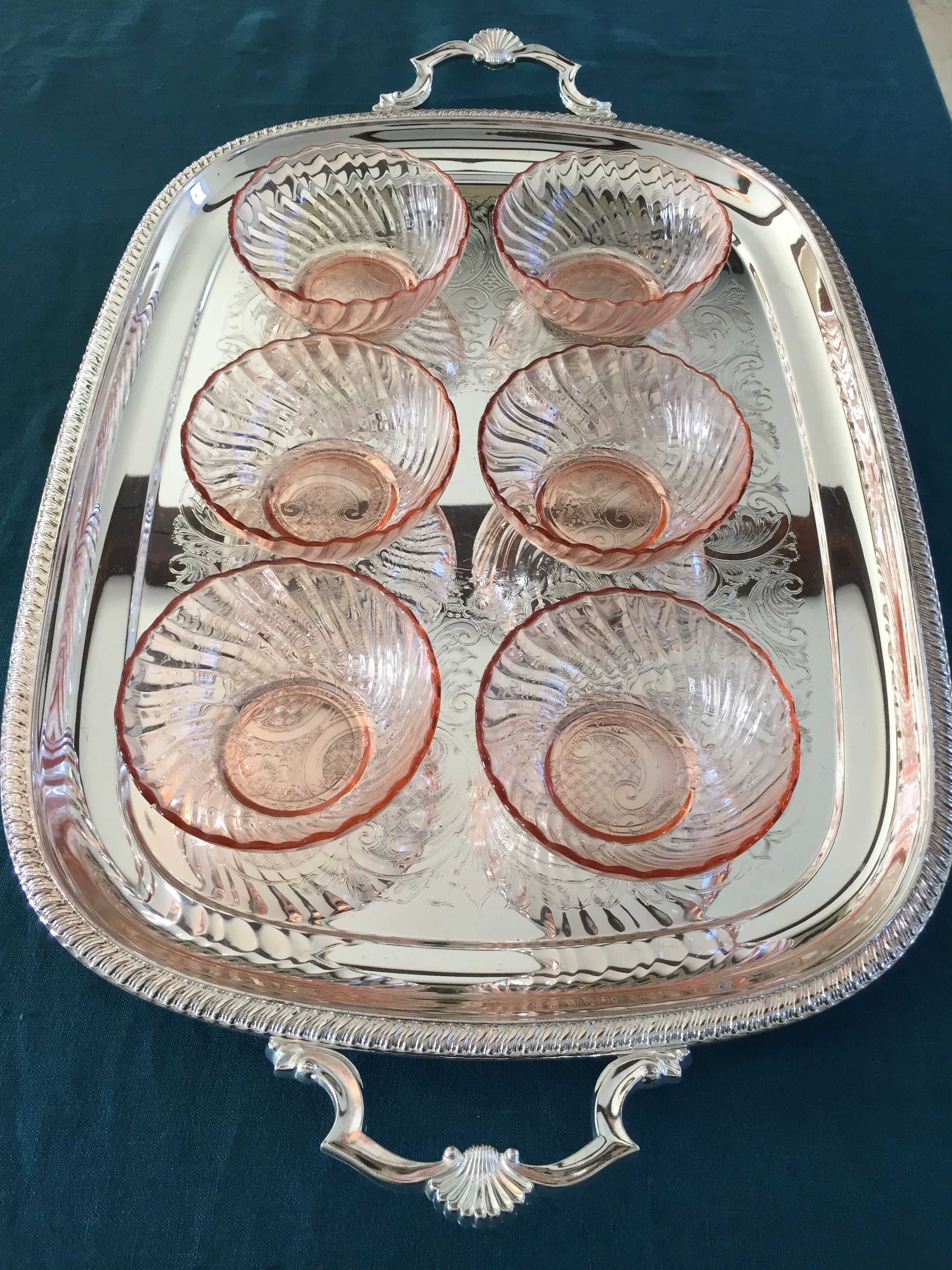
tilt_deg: -59.1
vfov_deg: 61.7
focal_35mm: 29
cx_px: 476
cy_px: 635
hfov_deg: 48.2
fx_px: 1063
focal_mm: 4.15
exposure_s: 1/33
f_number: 2.2
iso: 32
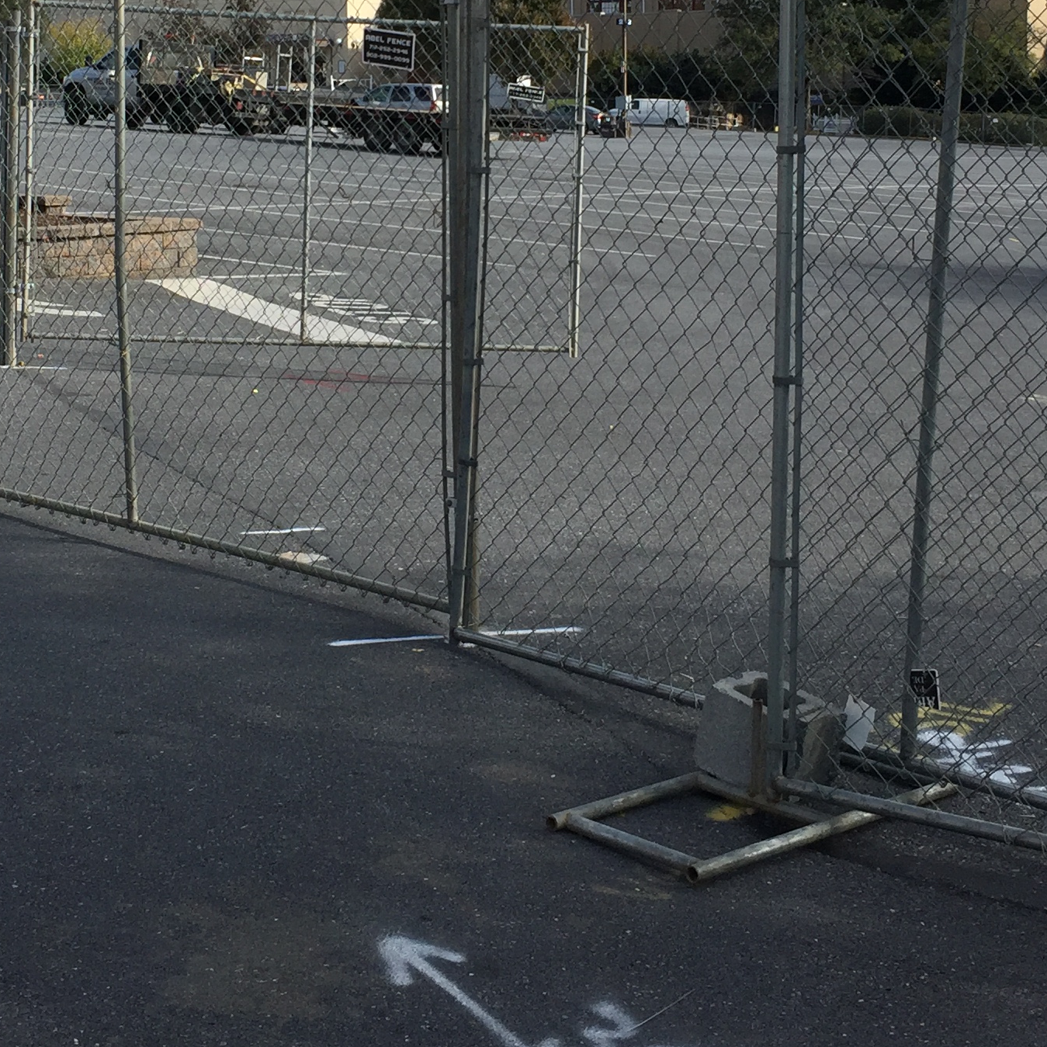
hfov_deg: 27.7
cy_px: 215
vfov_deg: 27.2
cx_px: 435
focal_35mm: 62
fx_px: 2122
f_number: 2.2
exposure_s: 1/1721
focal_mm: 4.15
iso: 32
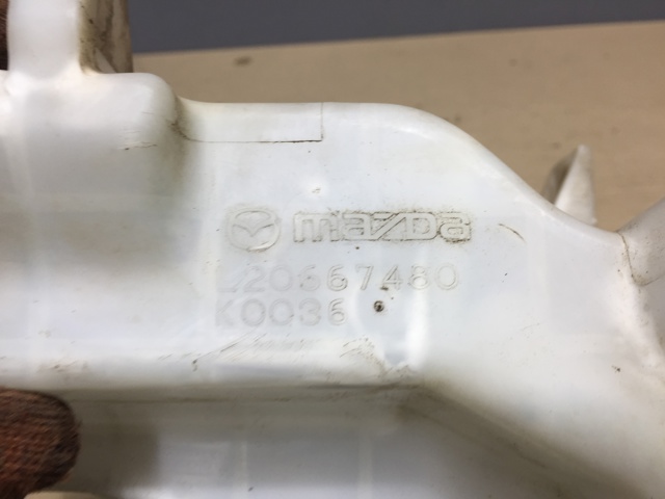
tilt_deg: -39.3
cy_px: 250
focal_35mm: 29
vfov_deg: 48.2
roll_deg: +4.3
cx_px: 332
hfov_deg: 61.7
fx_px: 557
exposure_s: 1/50
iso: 40
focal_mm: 4.15
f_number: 2.2
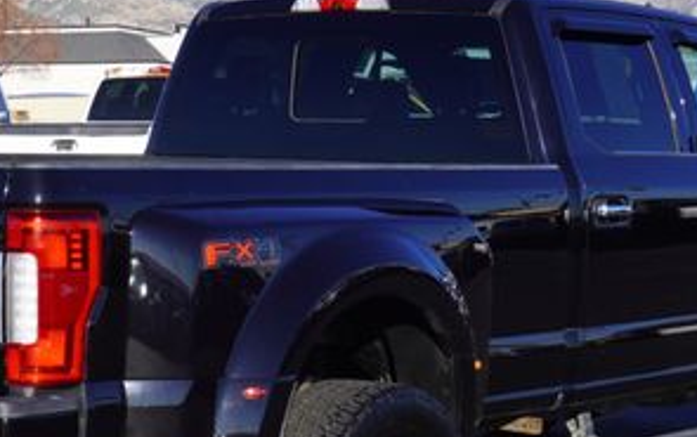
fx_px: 2208
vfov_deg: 11.3
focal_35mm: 116
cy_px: 338
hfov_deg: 17.9
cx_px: 246
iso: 100
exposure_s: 1/125
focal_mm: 35
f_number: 11
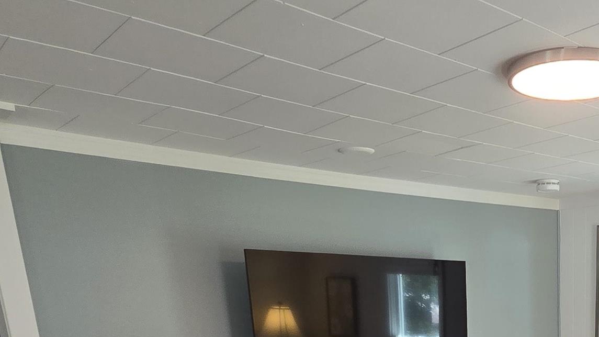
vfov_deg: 25.3
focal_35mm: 38
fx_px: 604
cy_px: 477
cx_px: 527
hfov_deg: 47.9
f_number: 2.2
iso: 80
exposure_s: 1/60
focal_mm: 2.2
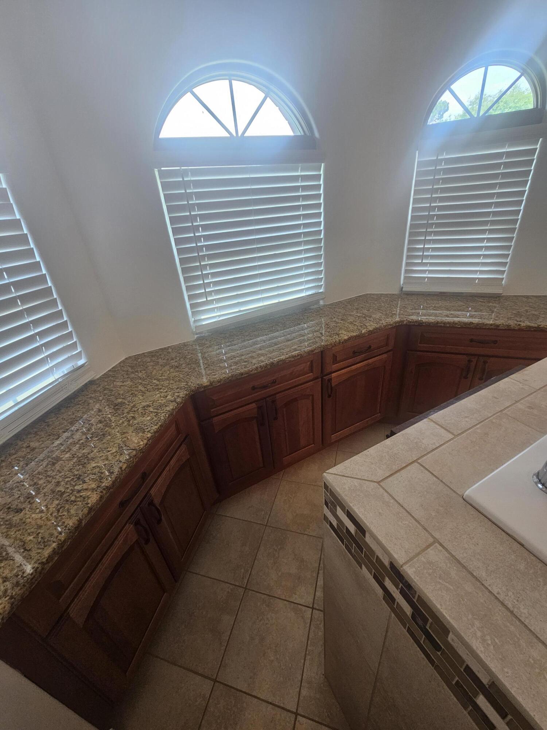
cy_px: 365
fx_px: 274
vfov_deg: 106.2
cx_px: 274
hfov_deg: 89.9
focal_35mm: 13
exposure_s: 1/60
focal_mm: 2.2
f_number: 2.2
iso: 100
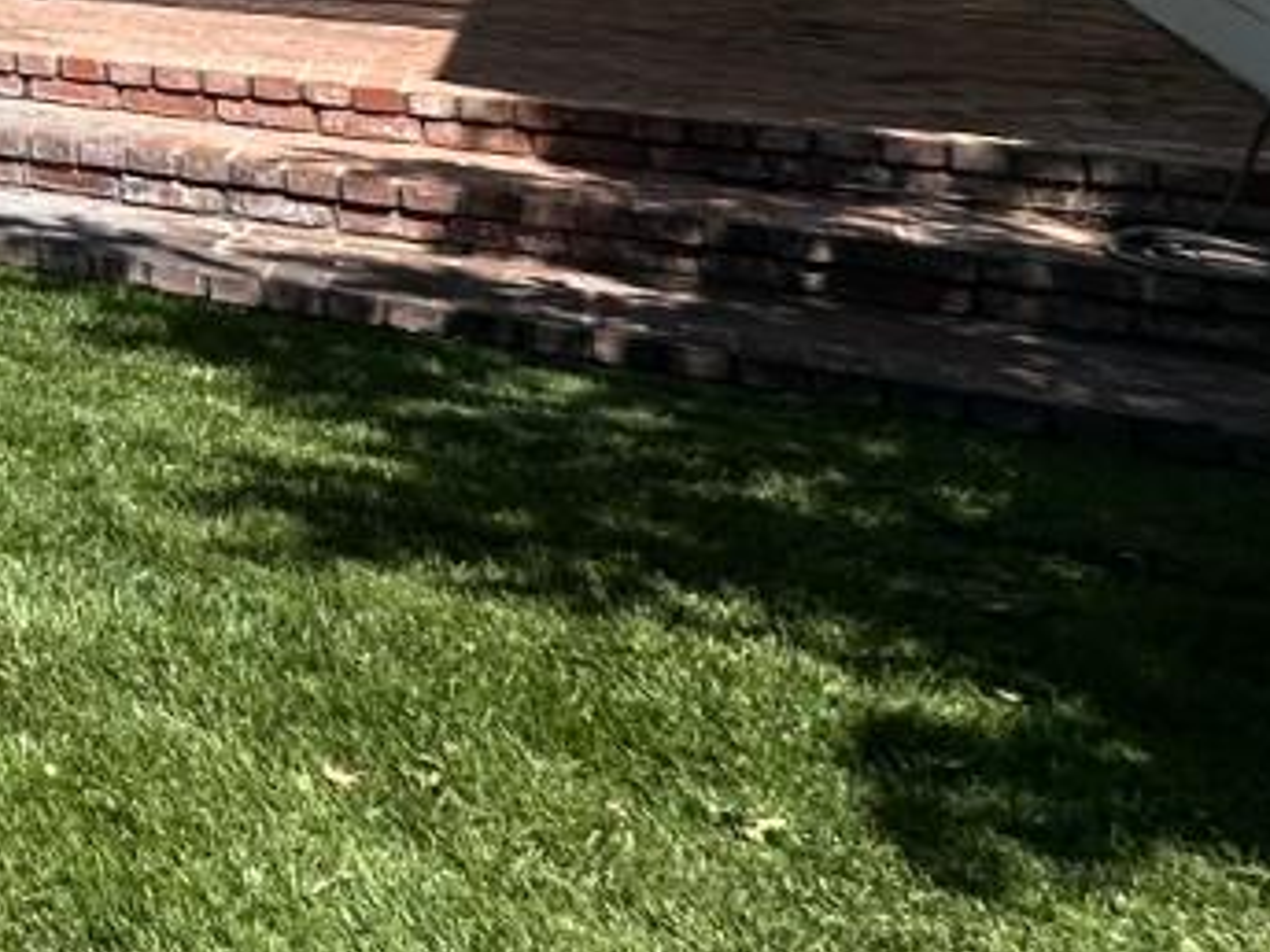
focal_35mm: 61
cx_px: -1348
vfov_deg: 20.4
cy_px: -493
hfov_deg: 18.4
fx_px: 2238
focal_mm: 2.22
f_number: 2.2
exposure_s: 1/1689
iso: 40
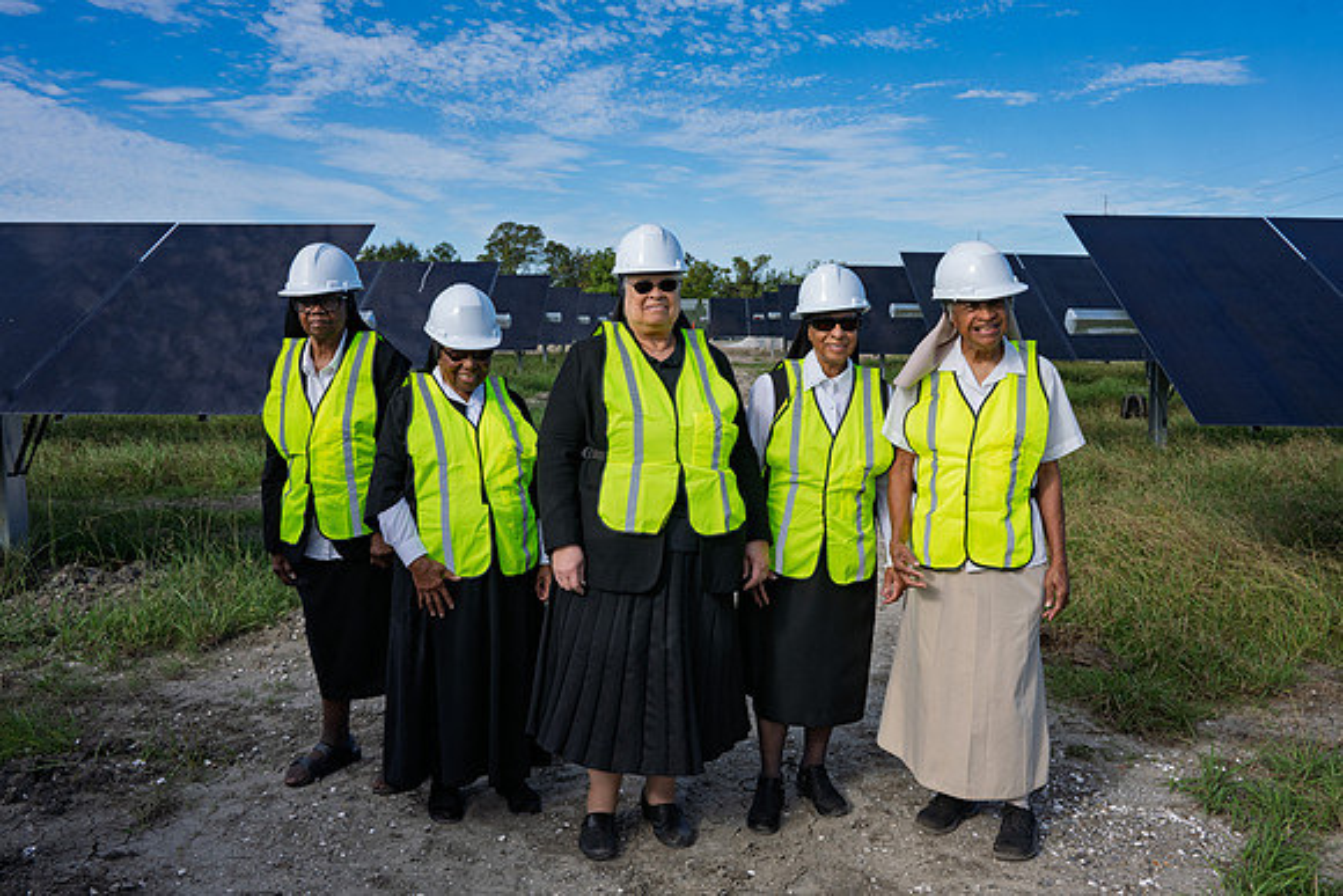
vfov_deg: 42.8
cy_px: 419
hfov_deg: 60.9
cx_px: 671
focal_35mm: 31
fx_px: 1142
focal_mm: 28
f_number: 8
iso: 200
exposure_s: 1/500
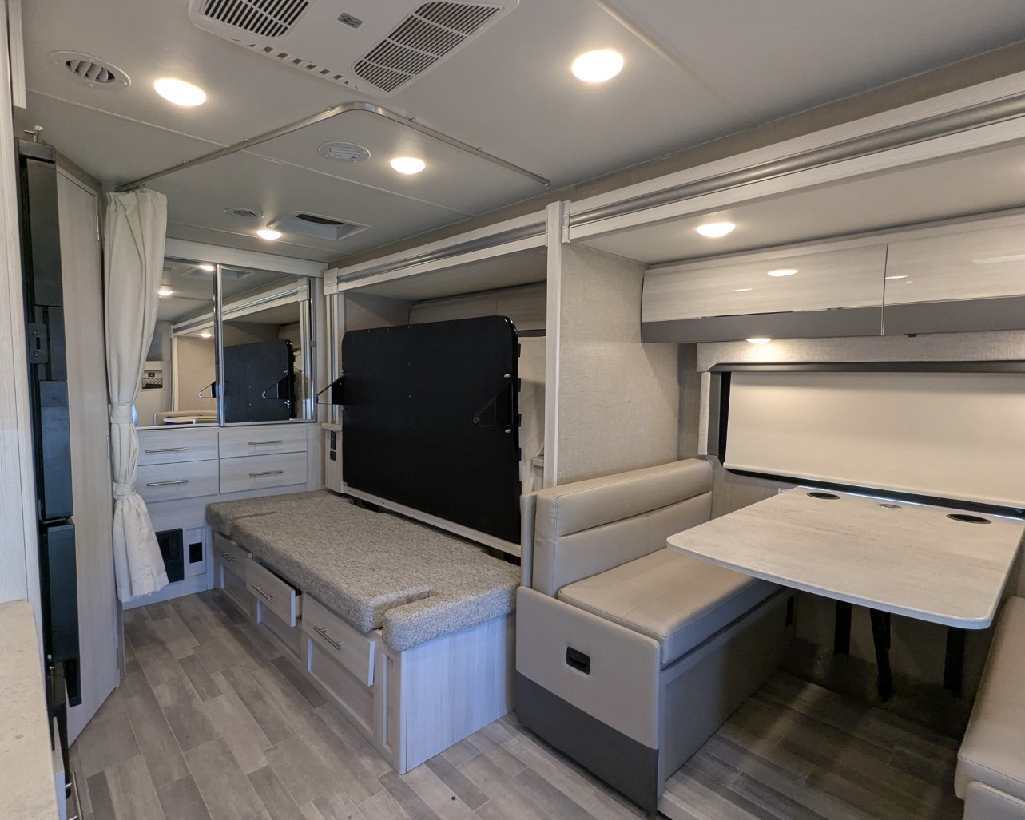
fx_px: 516
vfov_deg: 77.0
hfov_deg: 89.5
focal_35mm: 17
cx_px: 478
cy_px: 409
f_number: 2.2
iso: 210
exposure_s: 1/141
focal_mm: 2.35
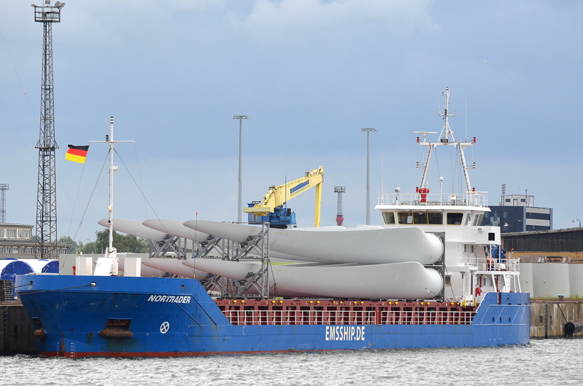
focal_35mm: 292
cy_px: 193
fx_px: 4727
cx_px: 292
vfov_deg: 4.7
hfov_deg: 7.1
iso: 200
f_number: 7.1
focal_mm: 195
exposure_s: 1/800
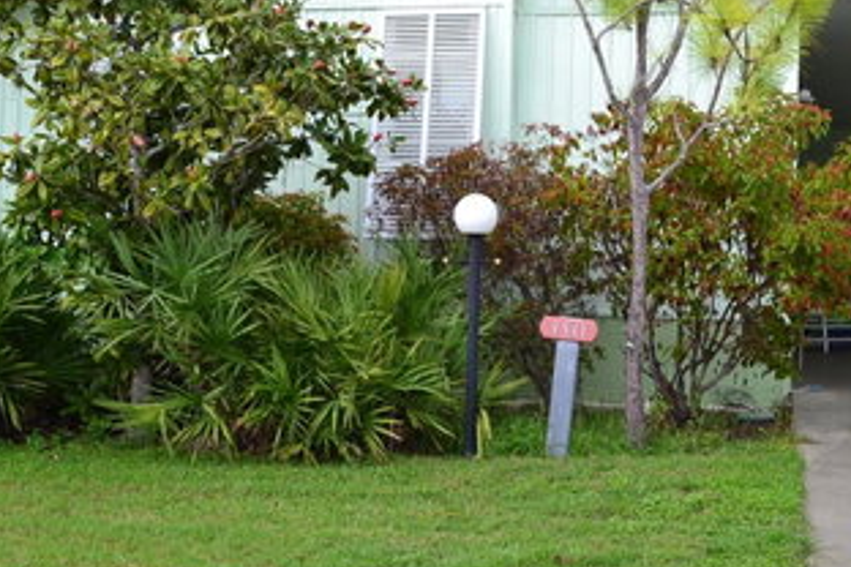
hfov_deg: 33.9
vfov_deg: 23.0
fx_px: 1395
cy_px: 239
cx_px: 461
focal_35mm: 59
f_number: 9
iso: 400
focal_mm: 24
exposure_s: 1/125
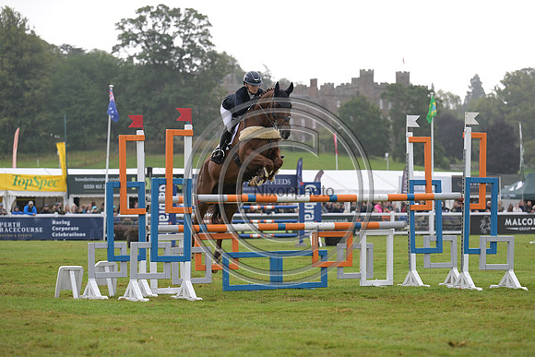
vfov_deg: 10.2
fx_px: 2007
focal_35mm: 135
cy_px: 178
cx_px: 268
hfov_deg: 15.2
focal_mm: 135
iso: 2500
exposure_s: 1/1250
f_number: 4.5
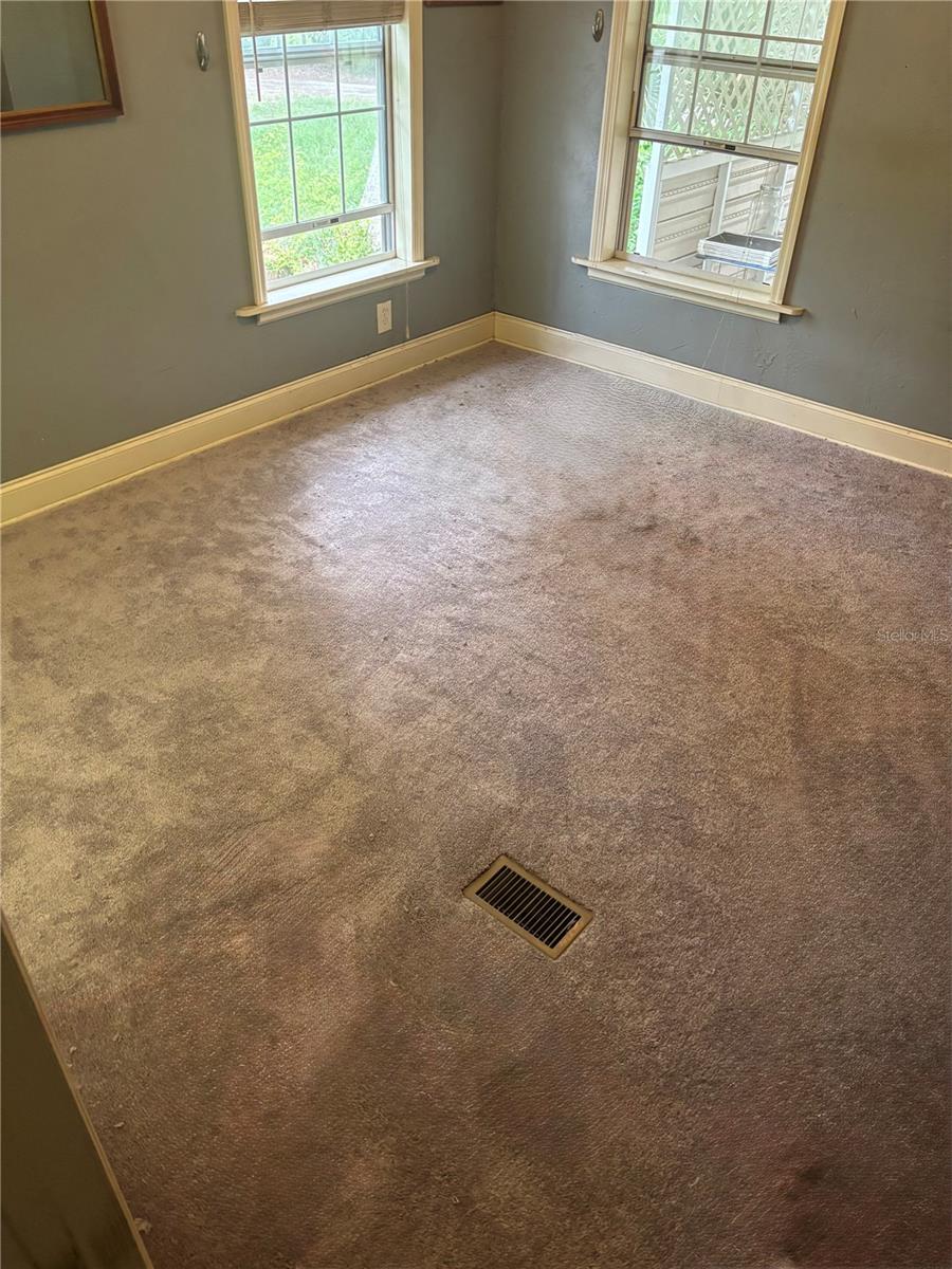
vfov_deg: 67.3
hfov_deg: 53.1
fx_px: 953
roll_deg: -1.3
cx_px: 476
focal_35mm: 26
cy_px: 634
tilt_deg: -37.1
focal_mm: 5.96
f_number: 1.6
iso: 500
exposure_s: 1/60
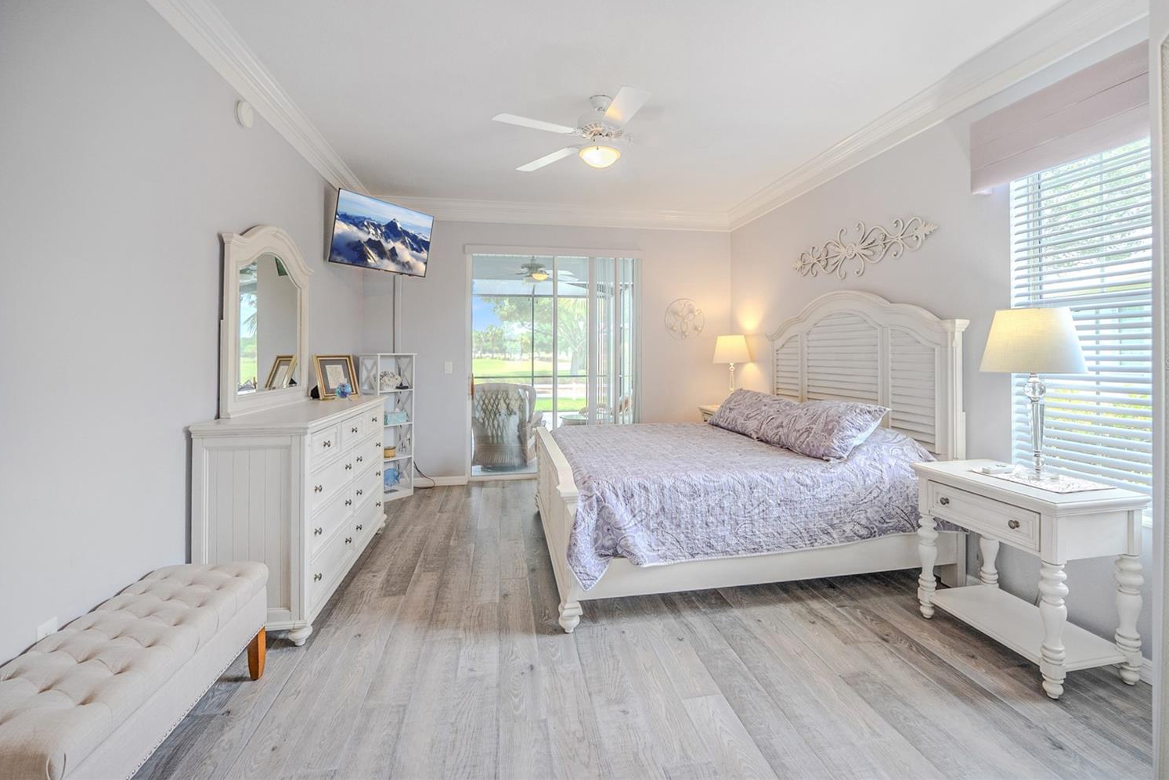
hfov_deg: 97.9
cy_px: 363
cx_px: 608
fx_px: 508
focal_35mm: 16
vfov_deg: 75.0
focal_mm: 14.6
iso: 80
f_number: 5.6
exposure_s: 1/50
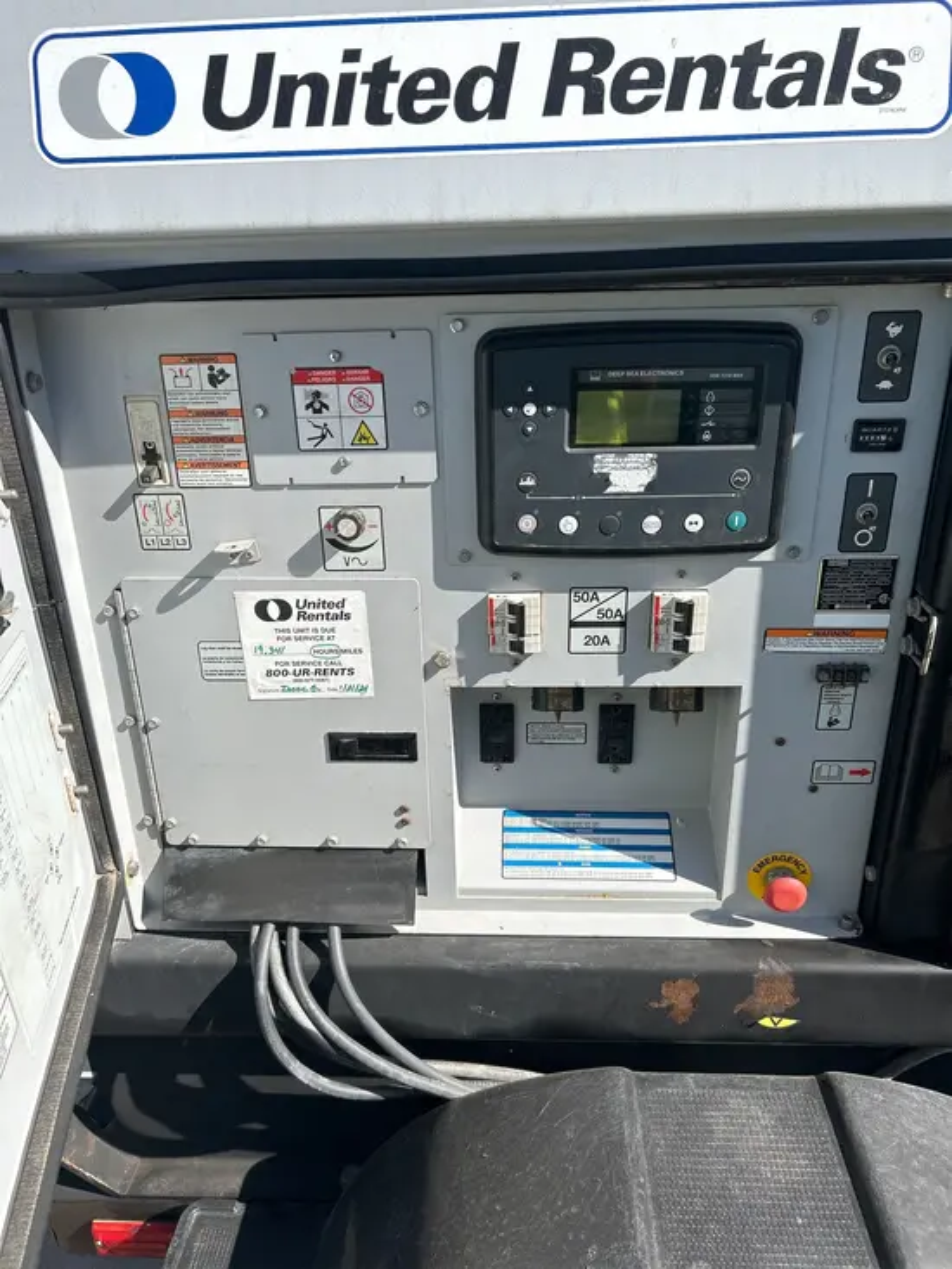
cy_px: 634
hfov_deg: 53.1
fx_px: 953
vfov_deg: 67.3
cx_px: 476
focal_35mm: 26
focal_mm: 5.7
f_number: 1.5
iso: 50
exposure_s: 1/3831
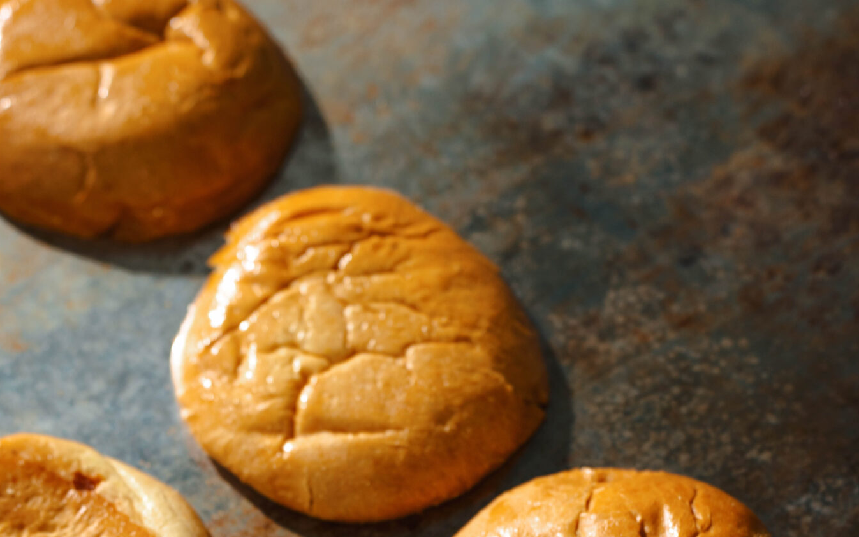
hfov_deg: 13.7
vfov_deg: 8.5
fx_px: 3582
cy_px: 684
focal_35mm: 153
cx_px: 484
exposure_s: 1/20
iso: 160
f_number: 4
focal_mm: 79
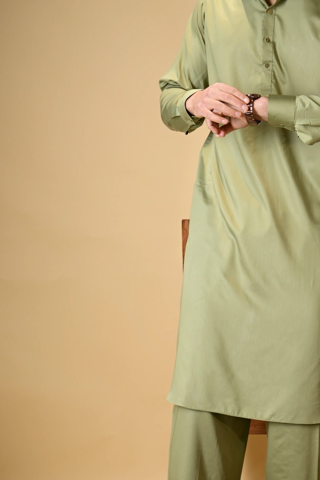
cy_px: 232
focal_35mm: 121
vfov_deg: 16.9
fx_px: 1614
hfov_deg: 11.3
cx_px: 264
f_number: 2.8
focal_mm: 67
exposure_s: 1/125
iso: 160
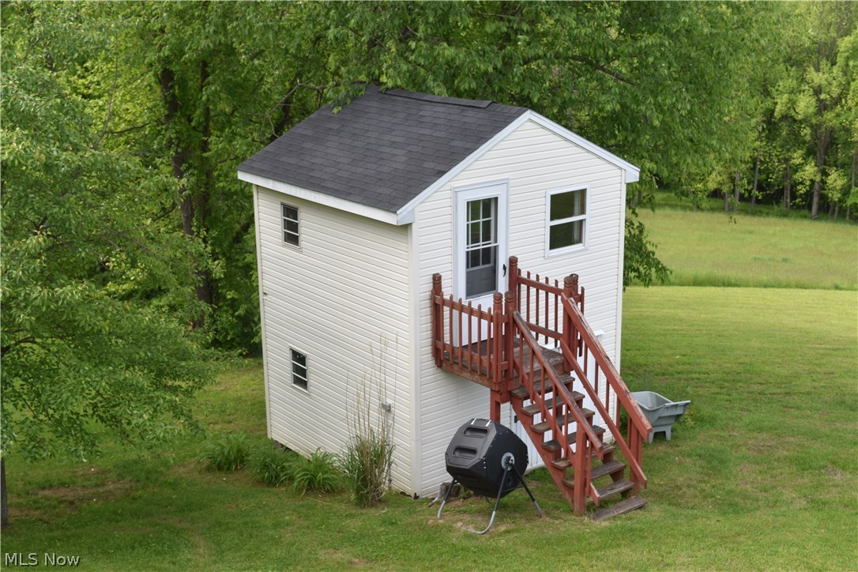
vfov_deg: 26.5
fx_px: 1215
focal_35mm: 51
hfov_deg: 38.9
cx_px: 429
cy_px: 286
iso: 250
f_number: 8
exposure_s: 1/250
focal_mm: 34
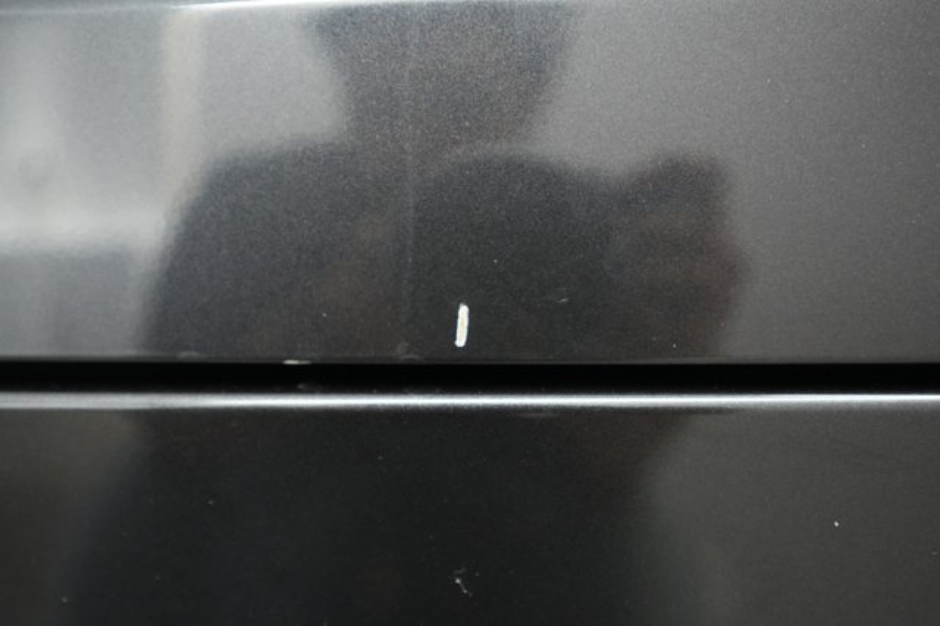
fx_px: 731
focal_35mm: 28
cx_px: 470
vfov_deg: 46.4
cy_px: 313
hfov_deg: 65.5
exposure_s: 1/160
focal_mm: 28
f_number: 2.8
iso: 6400
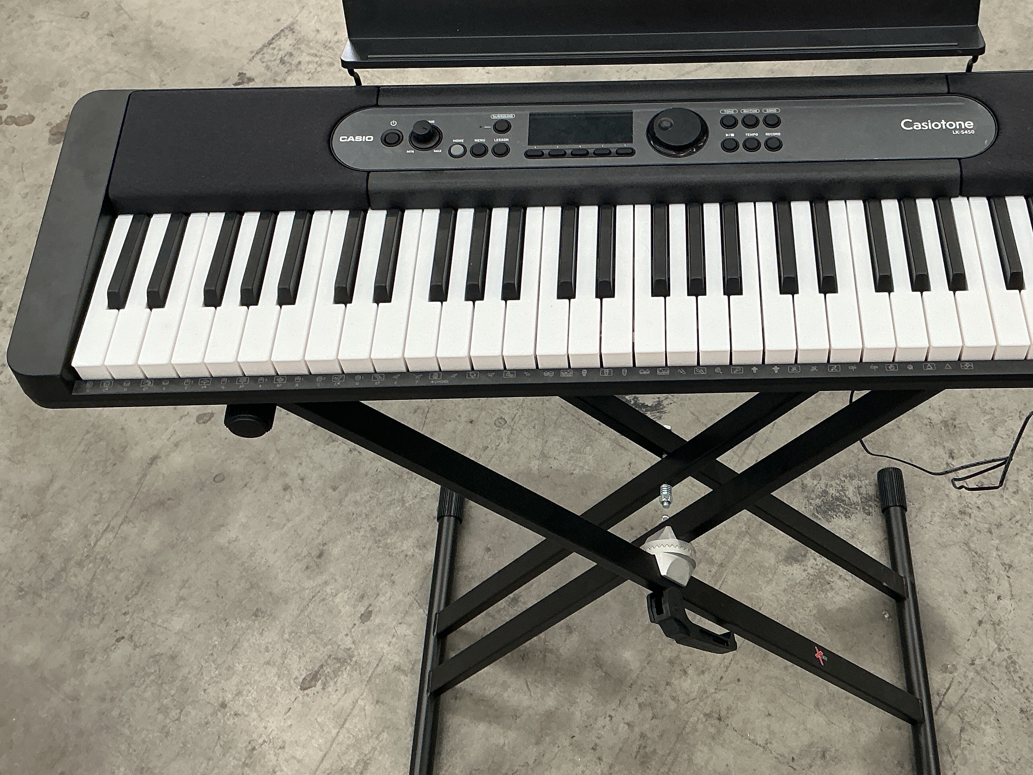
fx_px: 1343
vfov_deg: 32.1
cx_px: 667
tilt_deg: -52.6
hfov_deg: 41.7
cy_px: 302
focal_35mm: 45
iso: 50
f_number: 1.8
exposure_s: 1/60
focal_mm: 3
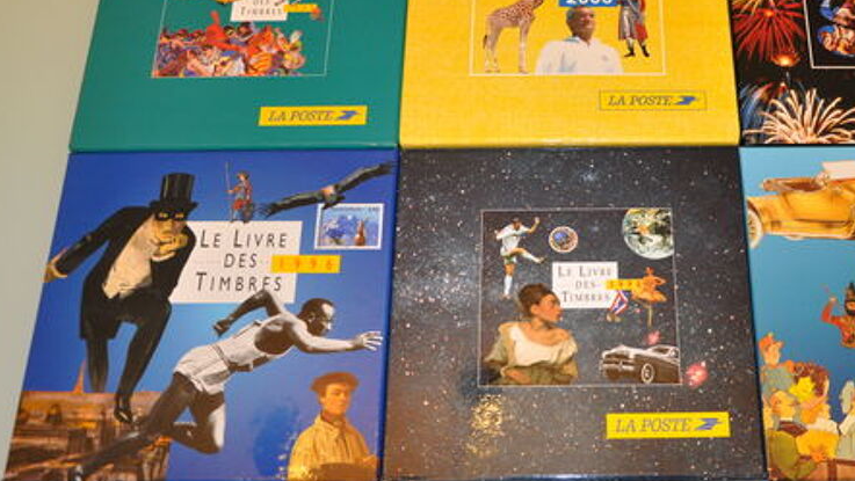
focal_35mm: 45
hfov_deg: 45.2
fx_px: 1014
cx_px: 555
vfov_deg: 26.7
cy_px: 205
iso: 800
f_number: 3.8
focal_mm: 21
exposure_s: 1/60
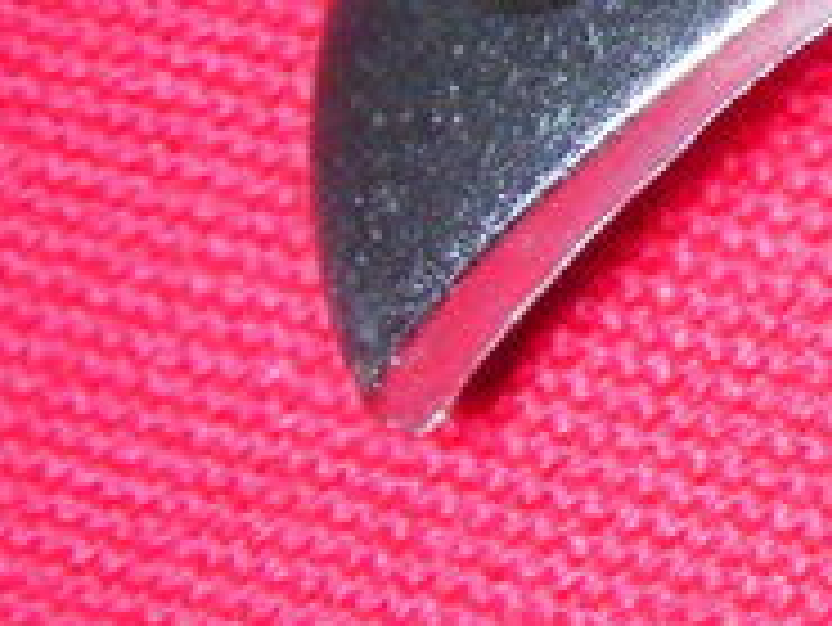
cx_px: 1952
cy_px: 104
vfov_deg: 7.2
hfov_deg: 8.8
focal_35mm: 205
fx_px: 4930
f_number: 5.6
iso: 200
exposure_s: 1/30
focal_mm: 6.3
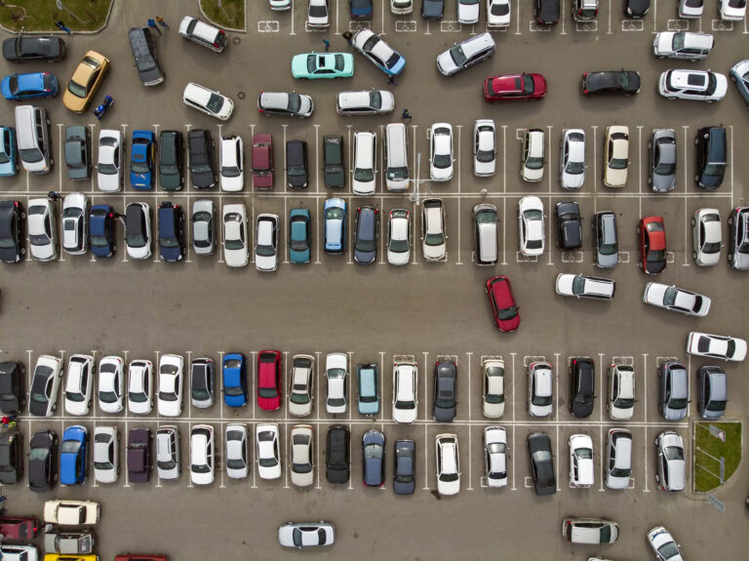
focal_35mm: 24
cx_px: 374
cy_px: 280
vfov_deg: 56.8
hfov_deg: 71.6
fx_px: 519
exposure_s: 1/640
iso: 100
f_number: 2.8
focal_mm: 4.5
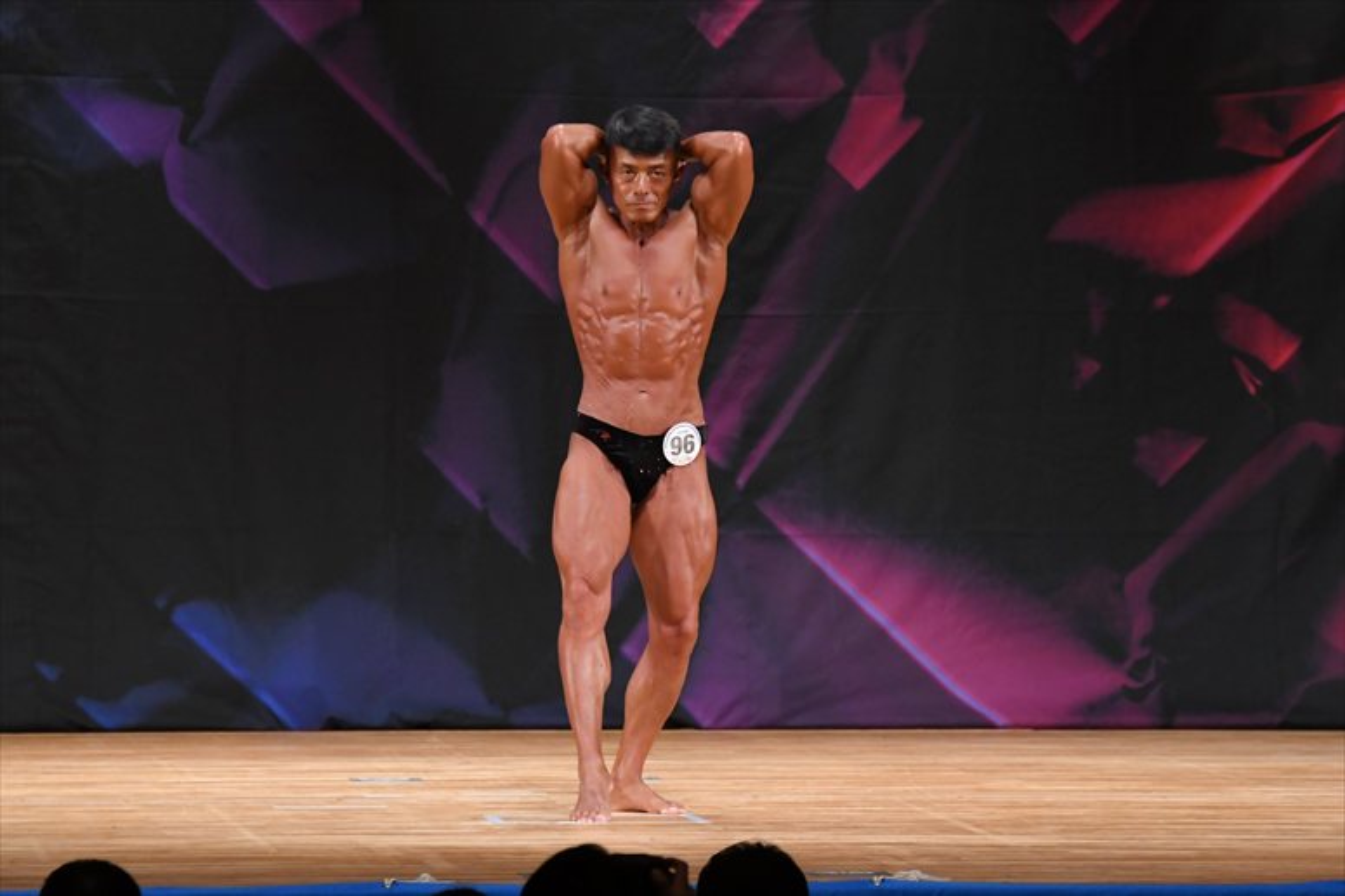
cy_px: 448
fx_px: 9523
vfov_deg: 5.4
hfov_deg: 8.1
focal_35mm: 255
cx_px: 672
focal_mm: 170
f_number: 5.6
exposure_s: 1/400
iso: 3200
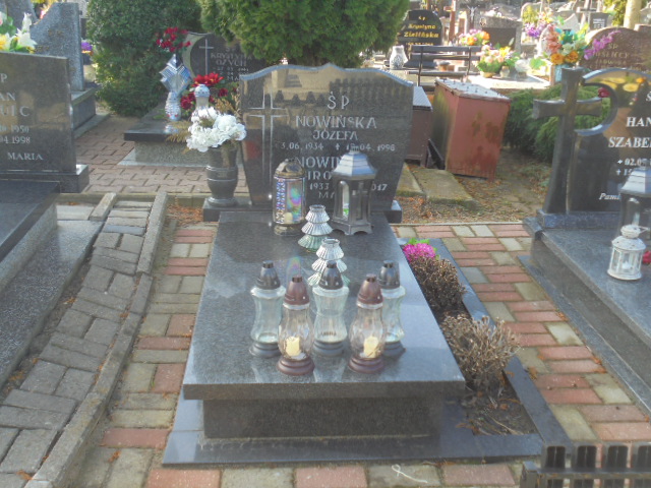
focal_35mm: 38
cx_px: 326
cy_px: 244
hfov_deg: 49.0
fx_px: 715
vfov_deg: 37.7
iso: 100
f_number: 4.2
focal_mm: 6.9
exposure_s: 1/60
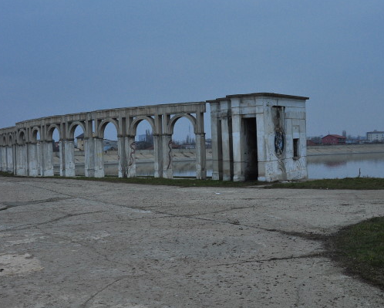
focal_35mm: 49
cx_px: 180
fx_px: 557
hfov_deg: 38.0
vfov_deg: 30.9
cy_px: 154
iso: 400
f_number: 5.6
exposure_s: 1/200
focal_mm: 28
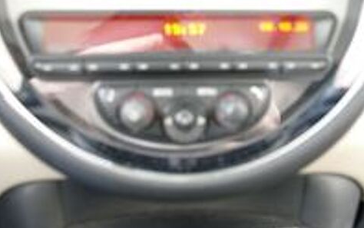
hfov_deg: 56.7
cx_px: 181
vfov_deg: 37.2
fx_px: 337
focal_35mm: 34
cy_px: 120
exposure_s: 1/80
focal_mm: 12.12
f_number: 3
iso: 1600
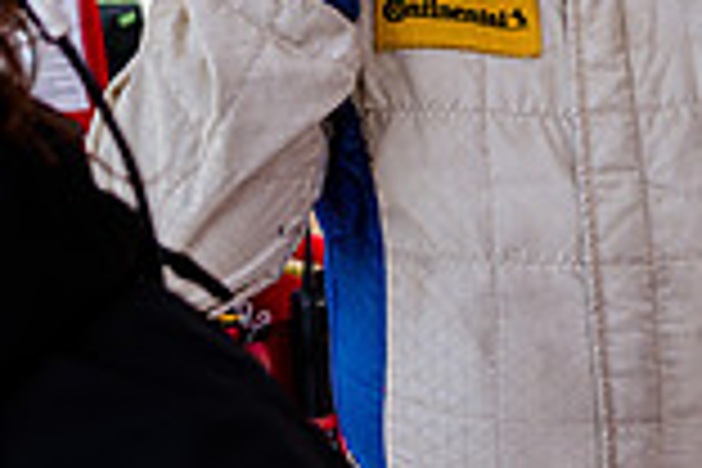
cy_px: -115
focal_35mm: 104
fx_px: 2028
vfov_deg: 12.8
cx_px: 396
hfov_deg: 19.6
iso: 64
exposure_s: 1/400
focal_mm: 28
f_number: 4
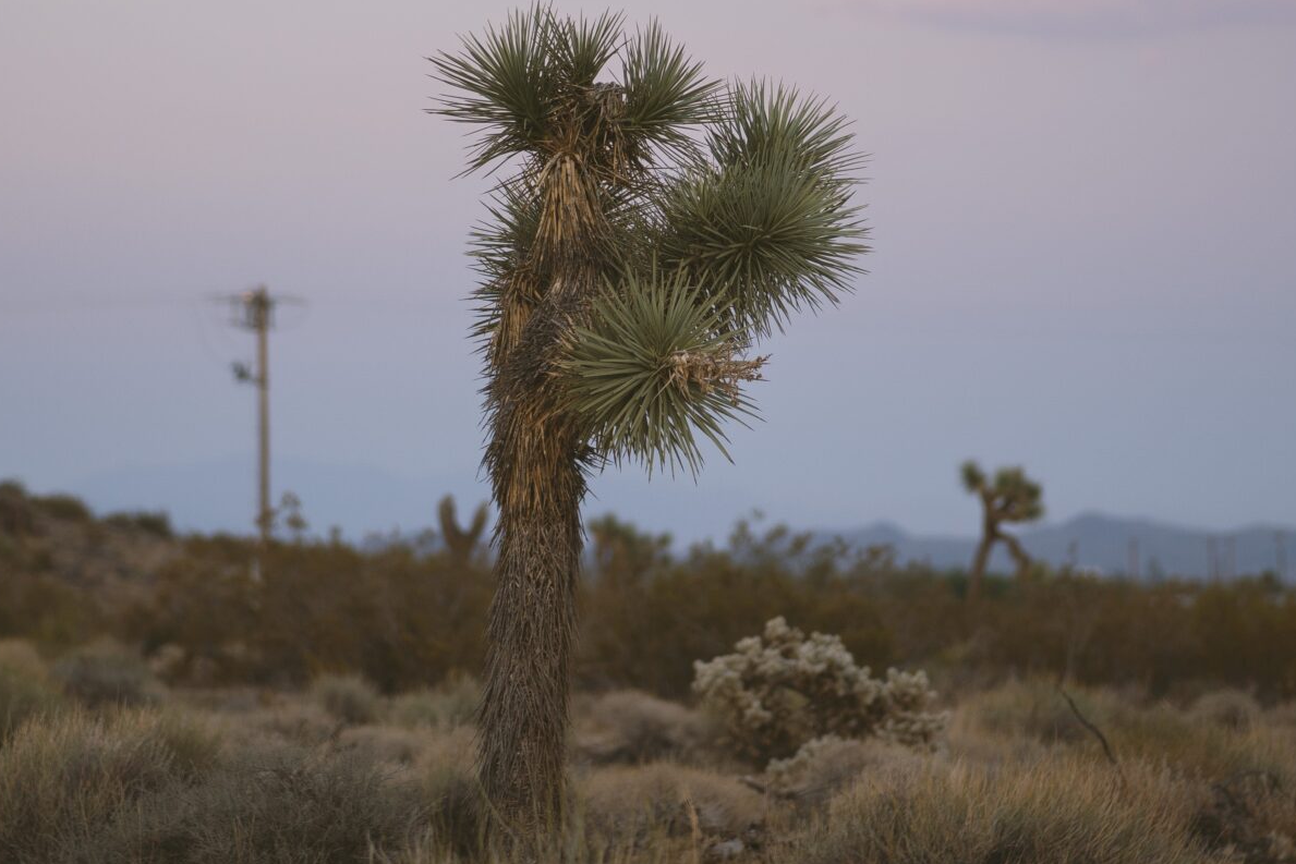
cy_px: 315
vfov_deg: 7.5
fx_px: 6588
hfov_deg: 11.2
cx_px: 596
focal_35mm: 183
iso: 100
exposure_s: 1/640
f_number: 1.4
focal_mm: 85
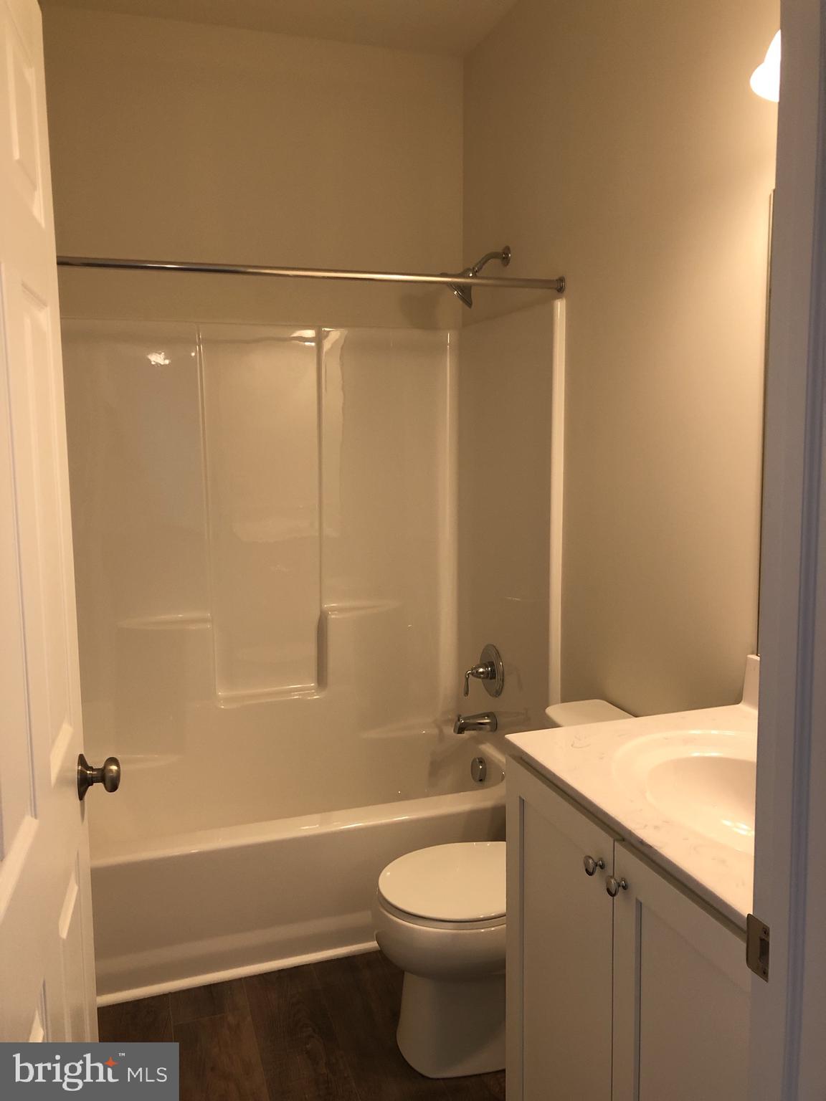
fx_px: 891
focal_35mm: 28
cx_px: 413
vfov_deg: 63.4
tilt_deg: -7.9
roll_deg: +0.6
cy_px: 550
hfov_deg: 49.7
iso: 40
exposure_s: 1/30
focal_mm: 4
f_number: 1.8
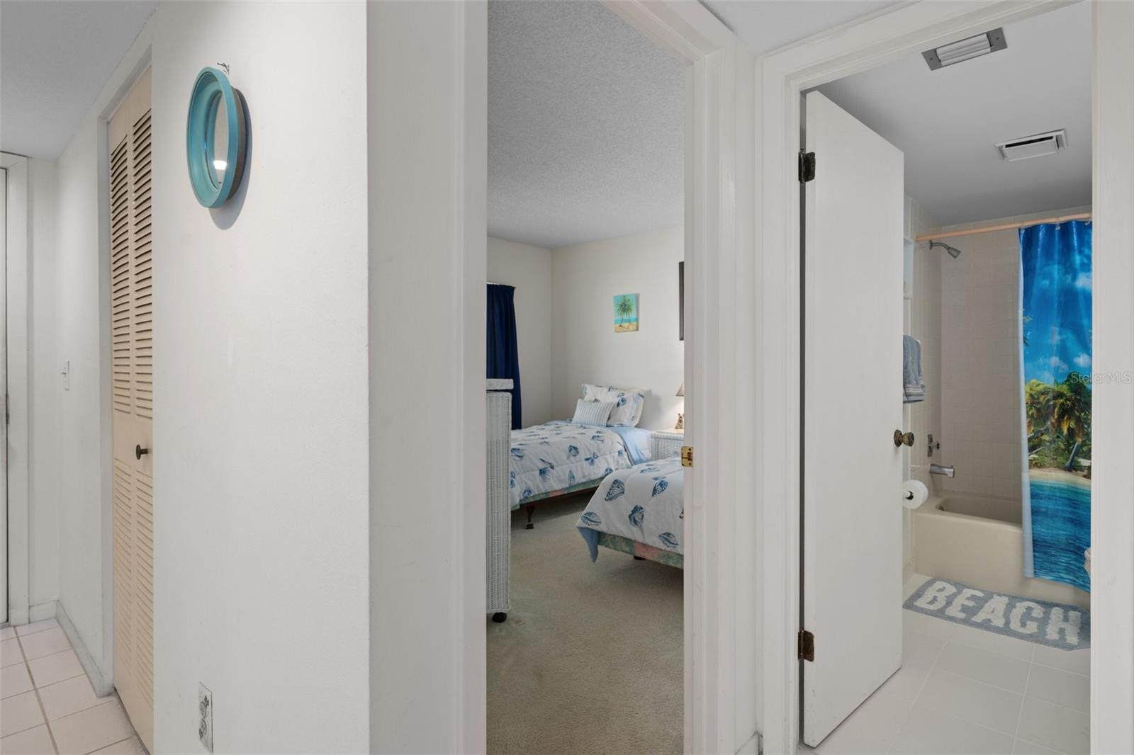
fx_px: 535
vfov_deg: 70.4
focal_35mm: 17
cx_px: 567
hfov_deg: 93.3
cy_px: 378
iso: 320
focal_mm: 17
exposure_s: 1/2.5
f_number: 8
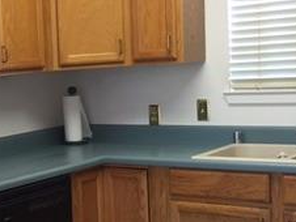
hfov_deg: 22.1
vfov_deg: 18.0
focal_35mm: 82
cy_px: 145
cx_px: -51
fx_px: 702
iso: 50
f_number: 2.2
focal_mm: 4.15
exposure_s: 1/15
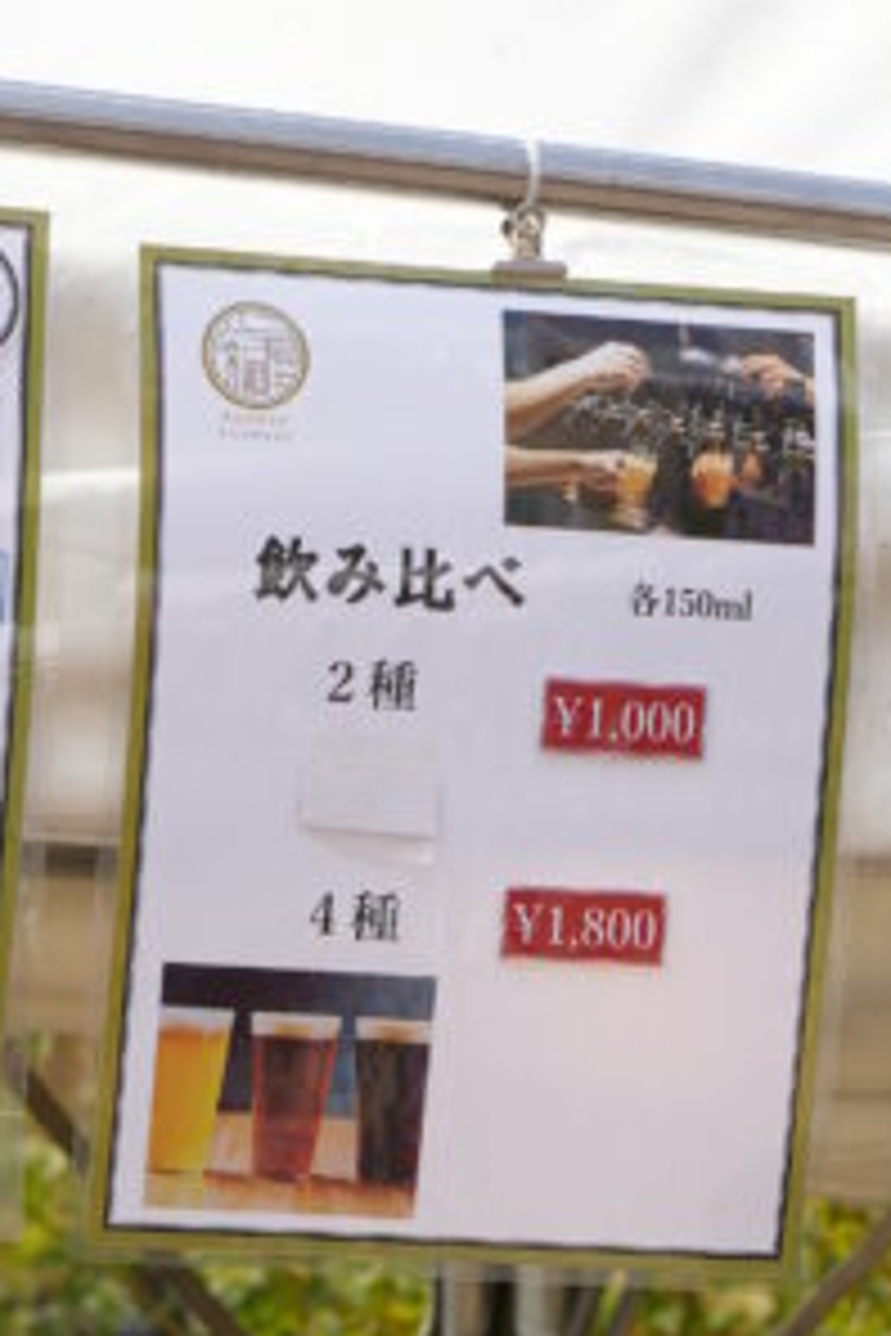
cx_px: 486
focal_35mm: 265
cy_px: 1856
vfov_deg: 7.7
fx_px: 9837
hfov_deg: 5.2
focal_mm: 70
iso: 100
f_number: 4.5
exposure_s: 1/400
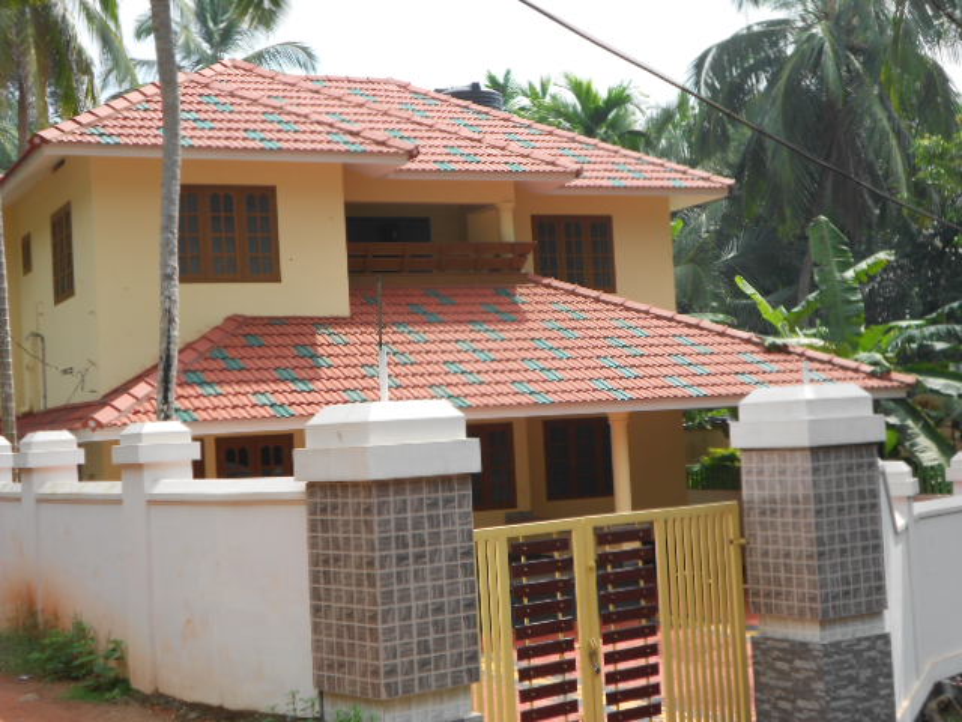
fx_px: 1556
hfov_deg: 34.3
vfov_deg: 26.1
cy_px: 361
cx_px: 481
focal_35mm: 56
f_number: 4.9
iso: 80
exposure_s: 1/250
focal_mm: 10.3
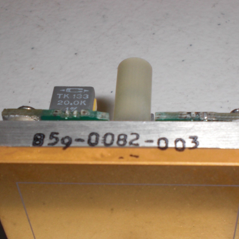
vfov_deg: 23.5
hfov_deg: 23.7
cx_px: 126
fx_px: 570
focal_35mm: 73
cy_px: 175
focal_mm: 6.3
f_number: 5.6
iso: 64
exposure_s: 1/60
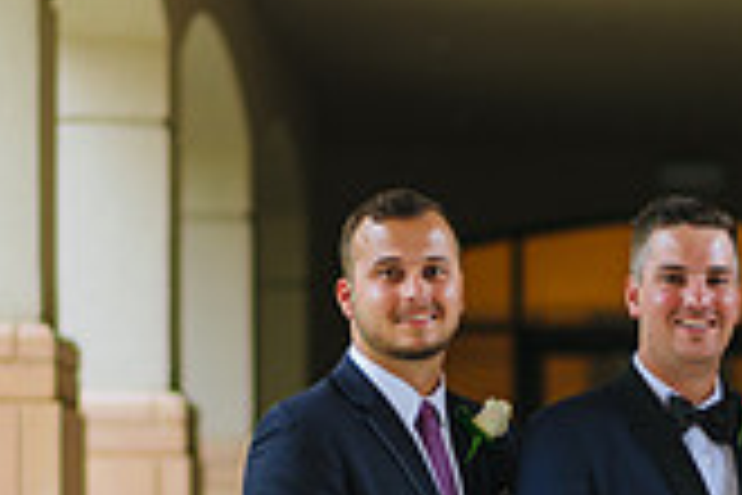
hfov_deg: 6.2
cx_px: 984
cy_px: 735
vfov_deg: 4.2
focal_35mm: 329
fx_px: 6781
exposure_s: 1/160
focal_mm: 85
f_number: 2.2
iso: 400
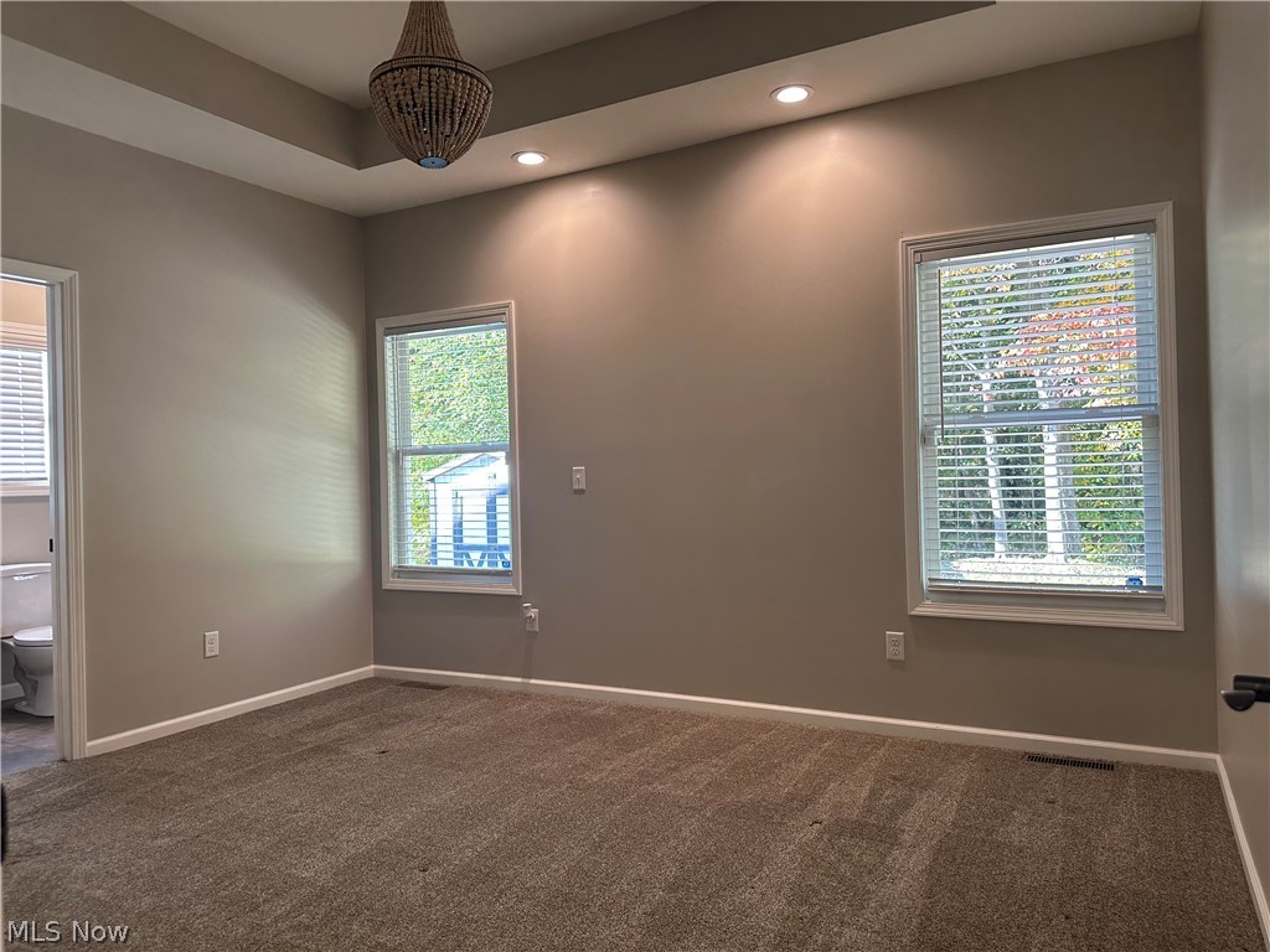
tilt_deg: +0.7
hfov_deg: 71.6
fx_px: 881
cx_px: 635
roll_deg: +2.0
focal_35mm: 24
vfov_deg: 56.8
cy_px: 476
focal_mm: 6.86
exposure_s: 1/120
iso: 200
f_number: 1.78
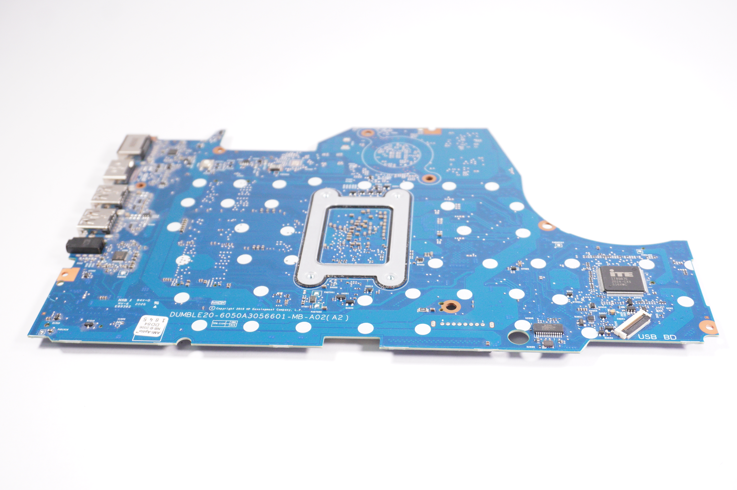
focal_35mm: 40
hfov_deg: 48.0
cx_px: 368
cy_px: 245
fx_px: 828
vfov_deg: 33.0
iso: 1250
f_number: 5.6
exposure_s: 1/250
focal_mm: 27
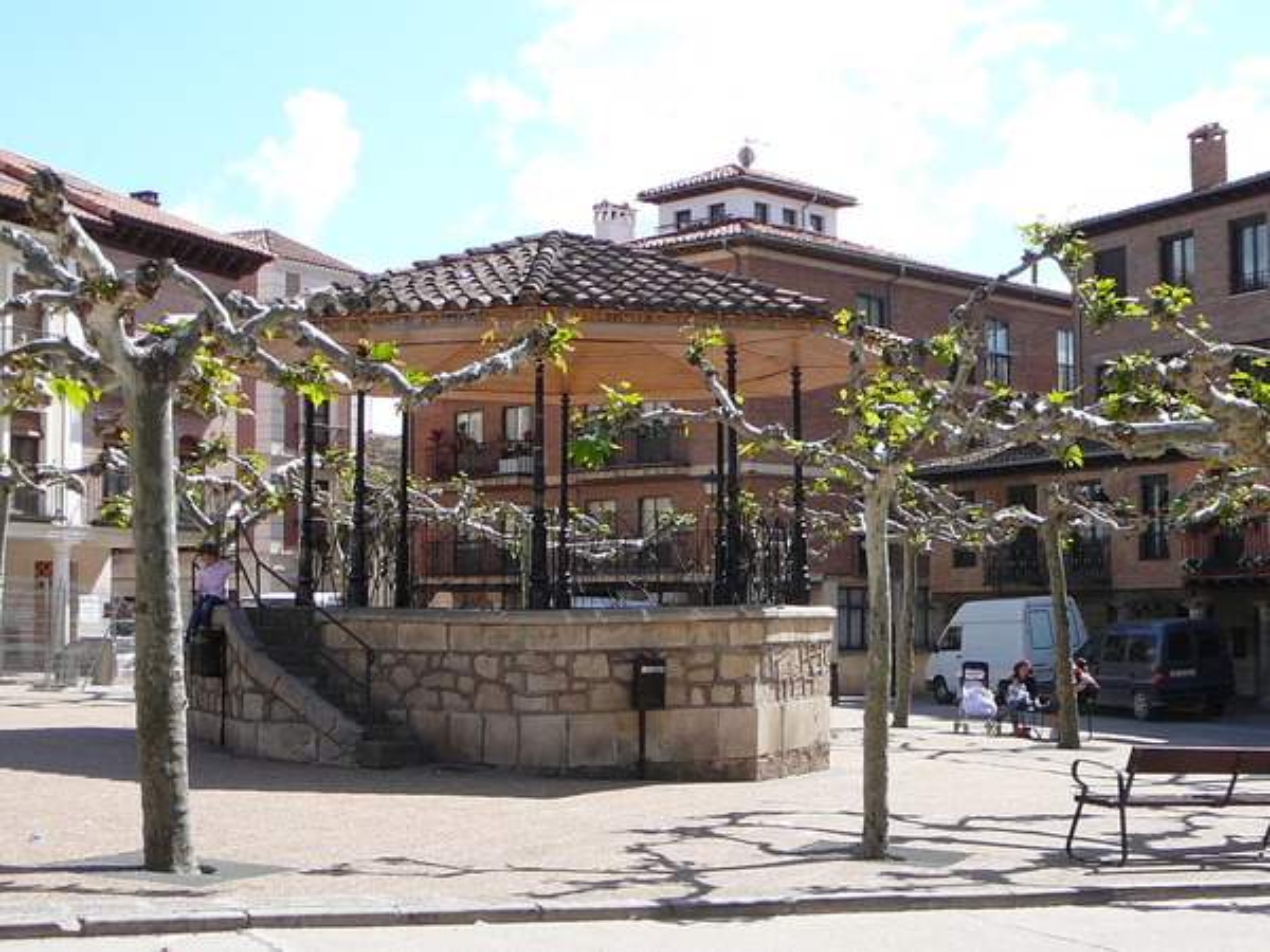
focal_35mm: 56
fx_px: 2055
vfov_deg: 26.1
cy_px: 476
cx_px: 635
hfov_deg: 34.3
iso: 80
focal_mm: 6.7
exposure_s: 1/800
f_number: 3.2
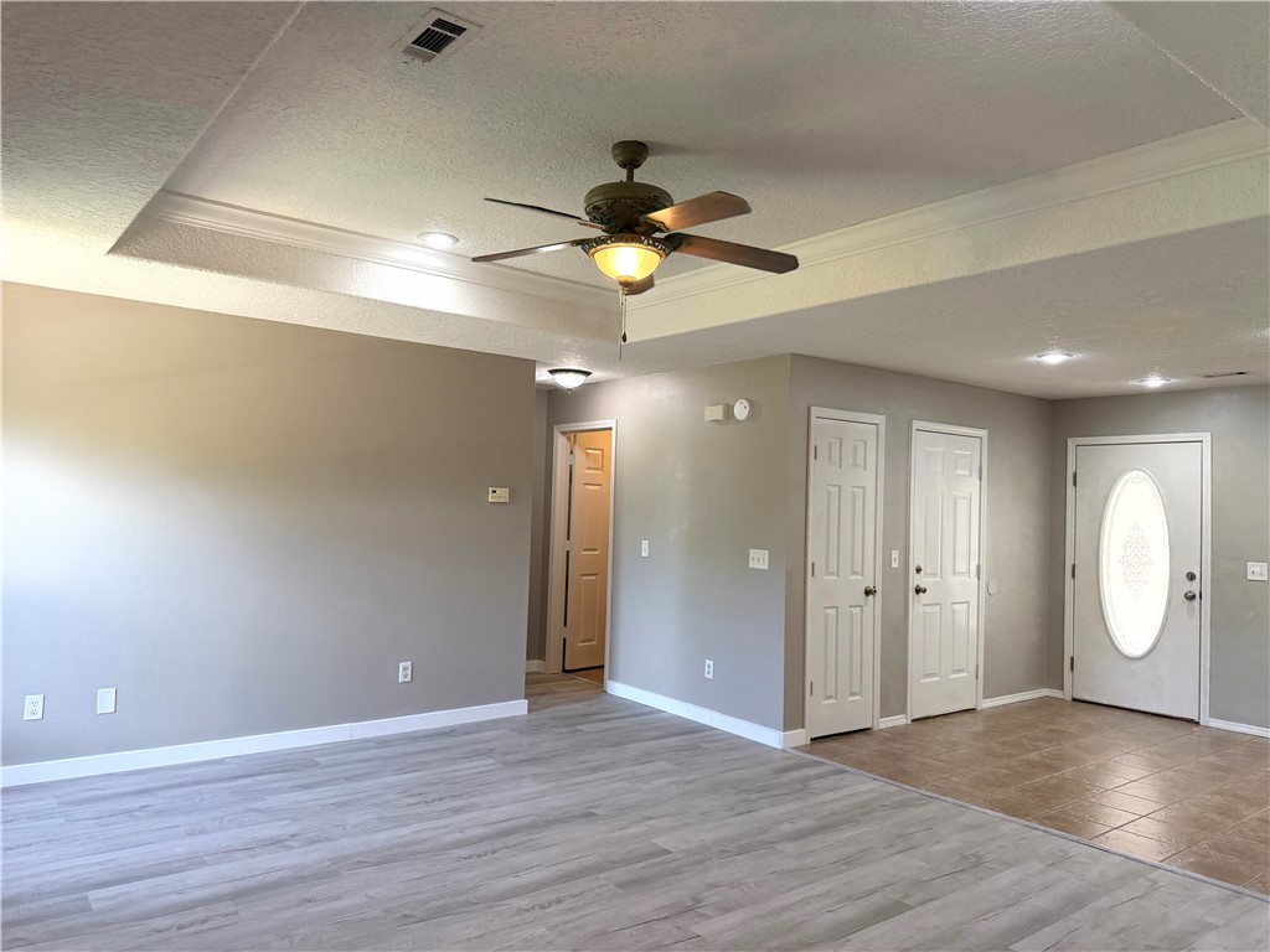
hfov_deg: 71.6
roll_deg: -1.4
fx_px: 881
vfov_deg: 56.8
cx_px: 635
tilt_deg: +1.7
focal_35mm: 24
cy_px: 476
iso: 200
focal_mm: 6.76
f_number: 1.78
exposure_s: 1/154
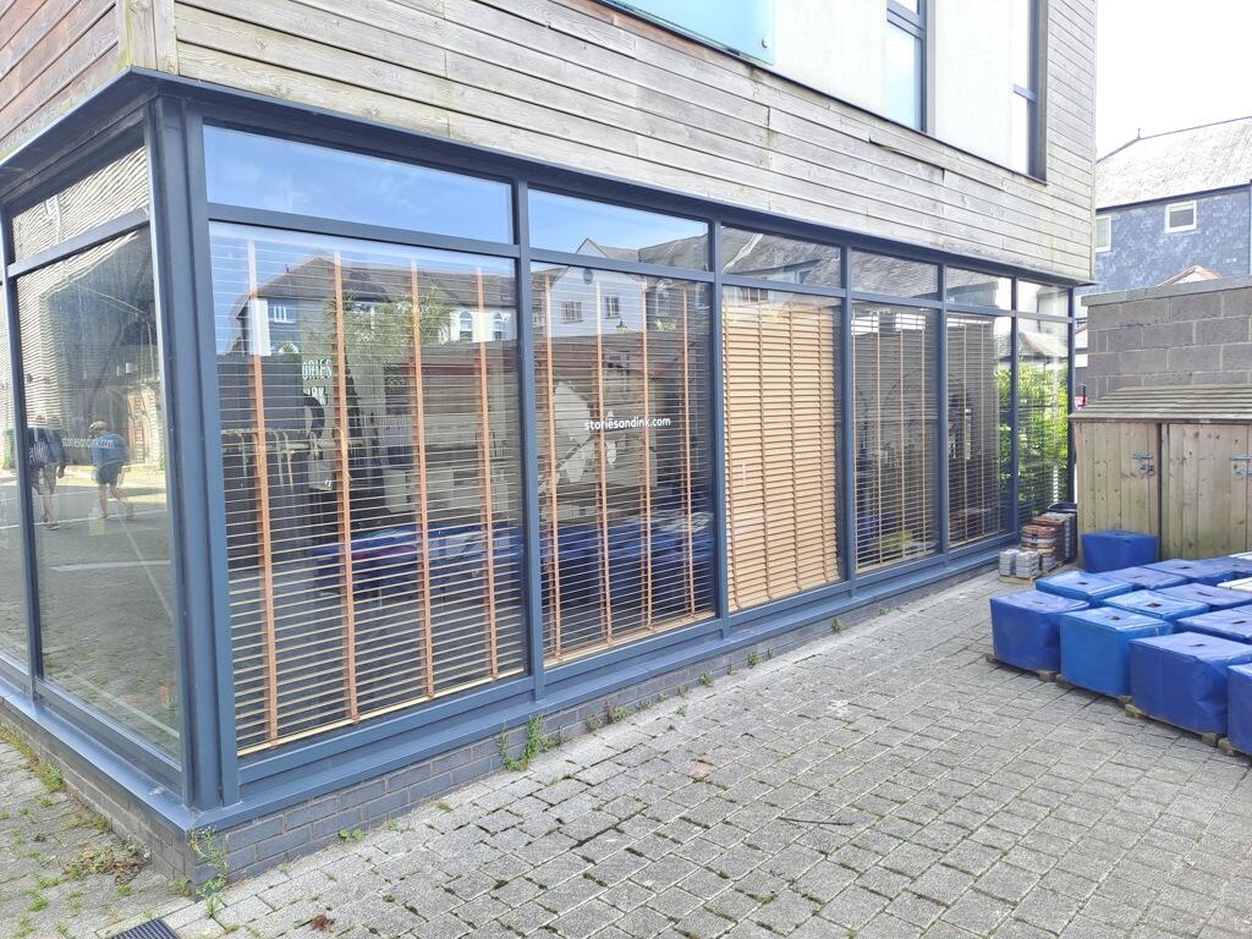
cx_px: 626
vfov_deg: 54.9
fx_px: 904
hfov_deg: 69.4
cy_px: 470
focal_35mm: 25
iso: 32
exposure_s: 1/370
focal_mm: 4.65
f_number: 1.8
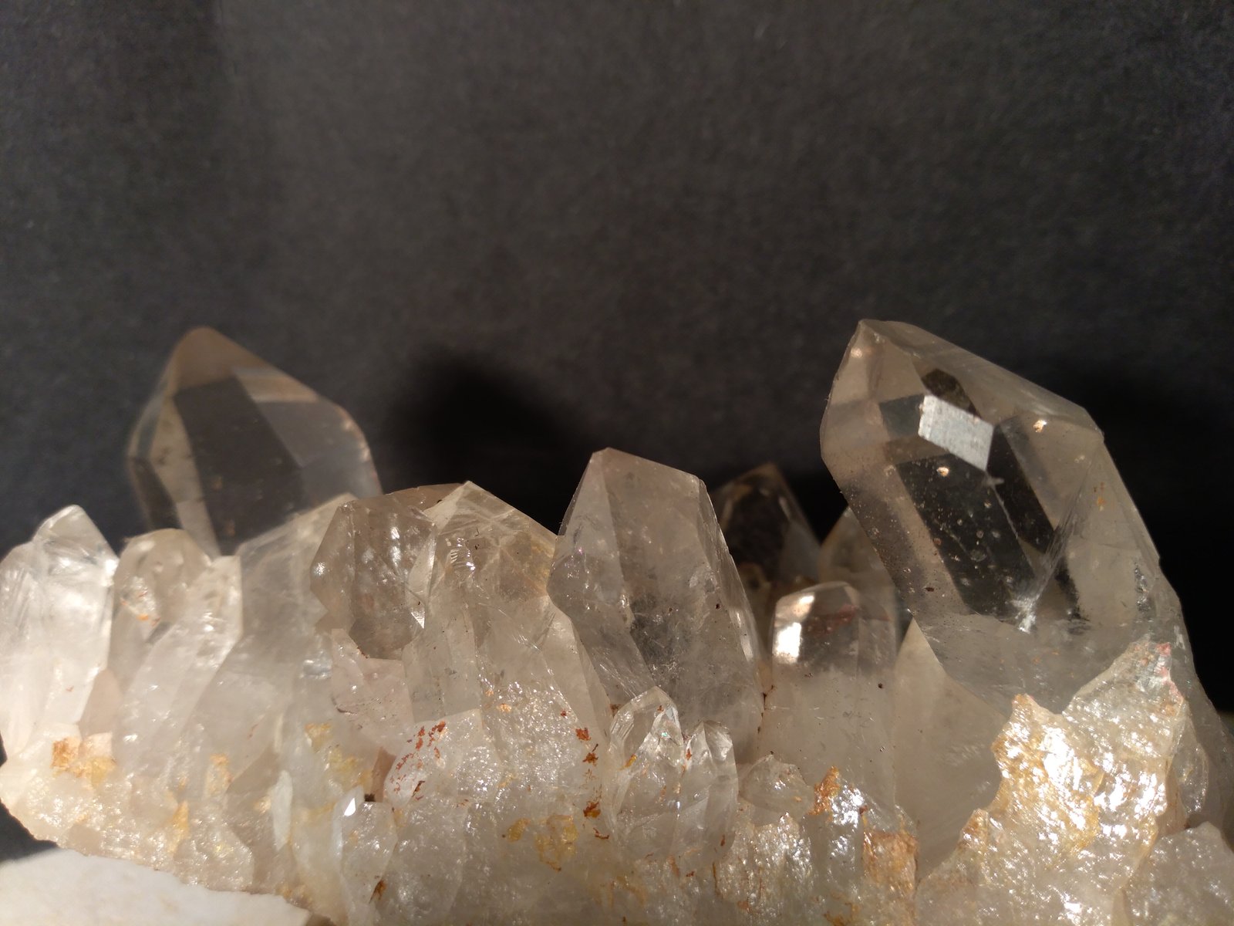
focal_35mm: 26
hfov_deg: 67.3
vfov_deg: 53.1
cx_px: 617
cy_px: 463
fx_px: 927
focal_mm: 3.54
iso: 100
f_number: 2
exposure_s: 1/114
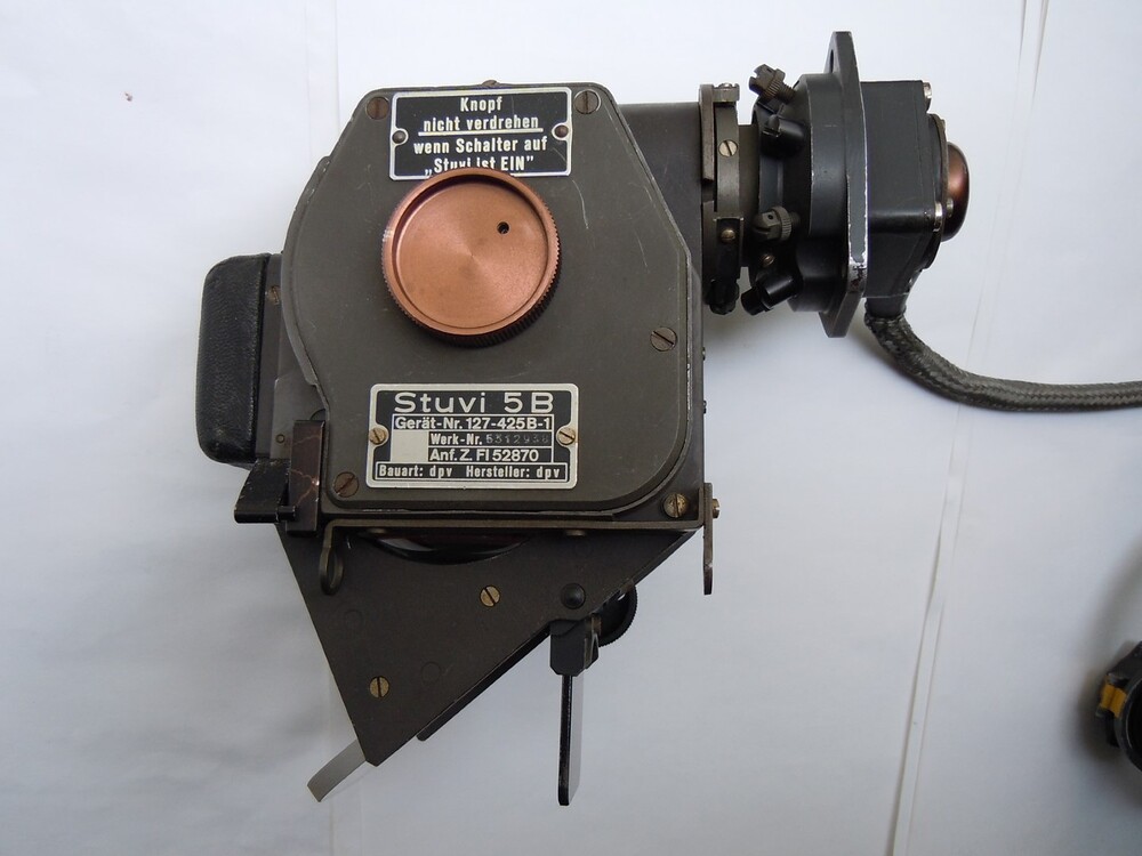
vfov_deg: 46.8
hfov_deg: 60.0
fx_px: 990
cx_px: 571
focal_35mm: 30
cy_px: 428
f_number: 3.5
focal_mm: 5.4
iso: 160
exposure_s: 1/60
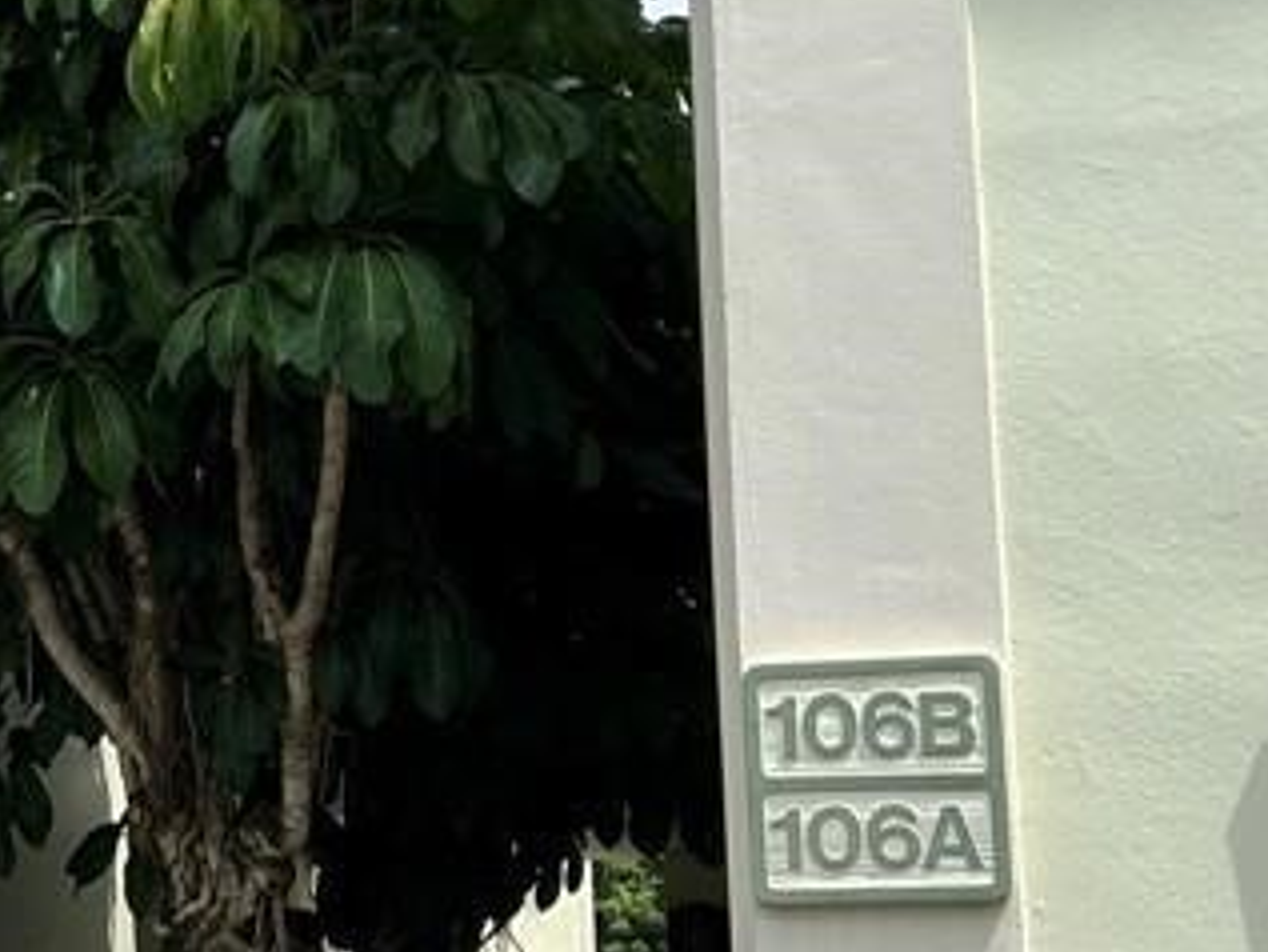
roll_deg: +0.6
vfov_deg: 17.6
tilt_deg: +8.2
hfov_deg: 22.1
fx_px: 3078
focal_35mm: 84
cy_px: 544
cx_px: -104
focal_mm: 5.7
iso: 50
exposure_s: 1/4630
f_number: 1.5
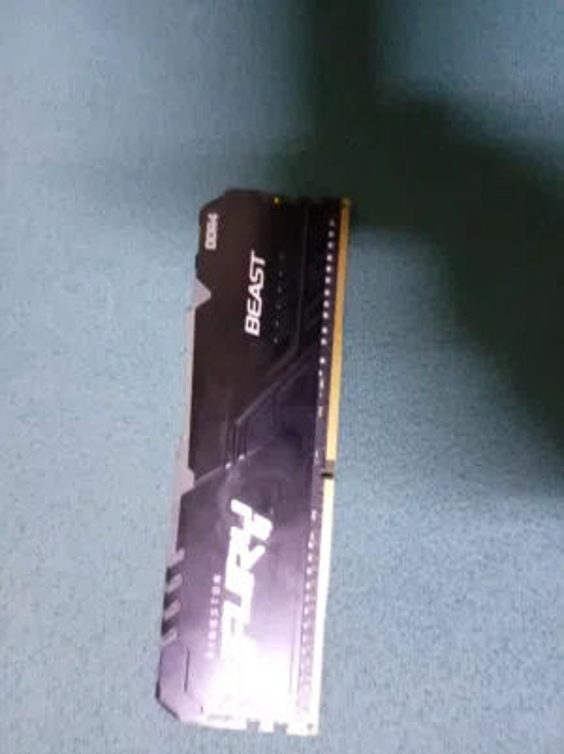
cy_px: 377
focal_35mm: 25
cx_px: 282
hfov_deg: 54.8
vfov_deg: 69.4
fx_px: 544
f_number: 1.8
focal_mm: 4.27
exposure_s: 1/20
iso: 1418
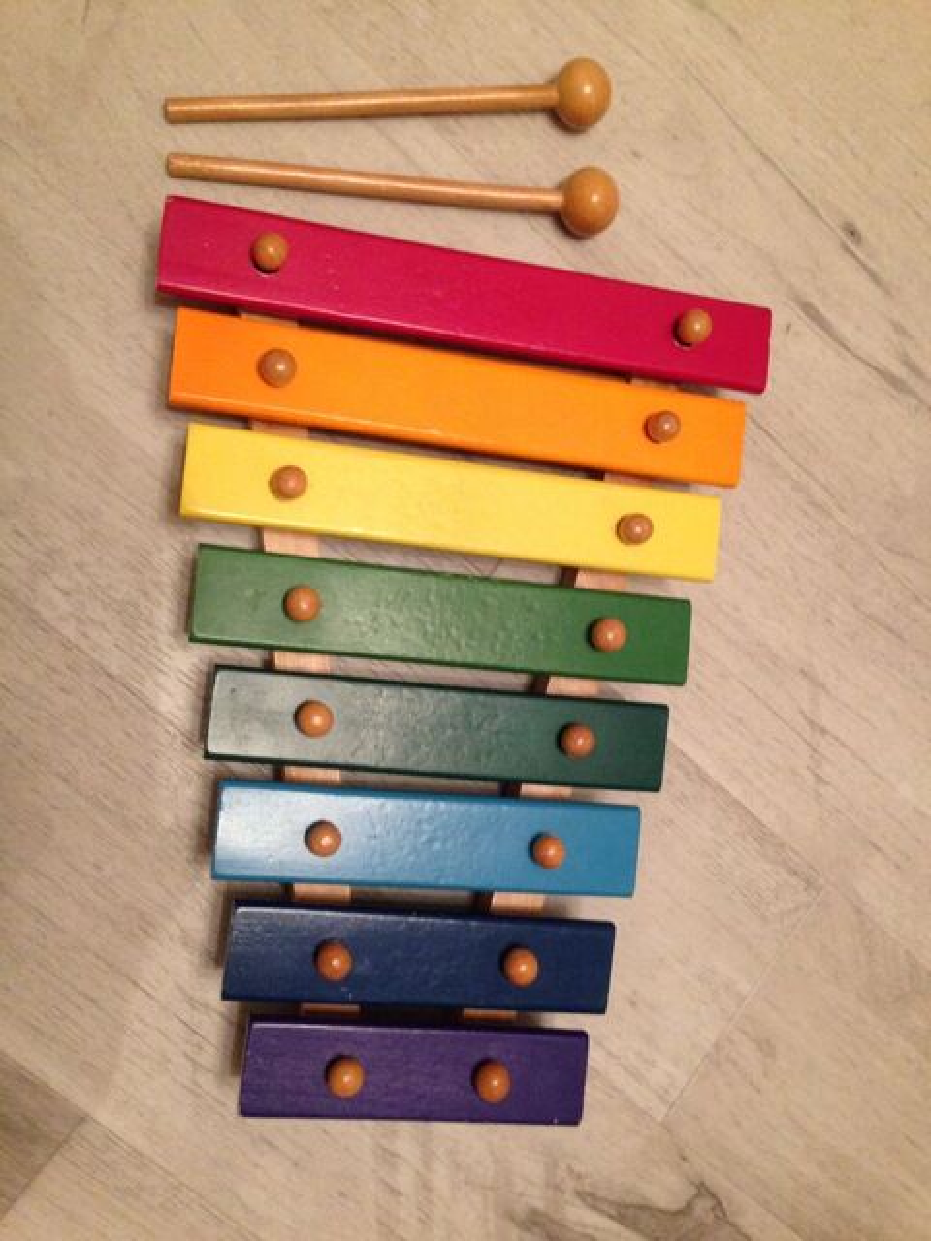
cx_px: 466
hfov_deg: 42.9
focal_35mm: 33
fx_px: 1183
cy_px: 620
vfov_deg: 55.4
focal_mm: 4.12
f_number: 2.4
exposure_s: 1/20
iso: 250
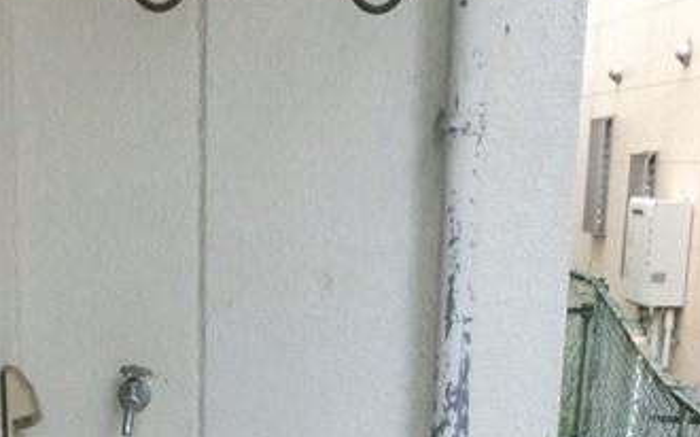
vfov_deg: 15.3
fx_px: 1507
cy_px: 647
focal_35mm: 79
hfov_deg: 26.0
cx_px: 235
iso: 80
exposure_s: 1/160
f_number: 3
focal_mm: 4.24
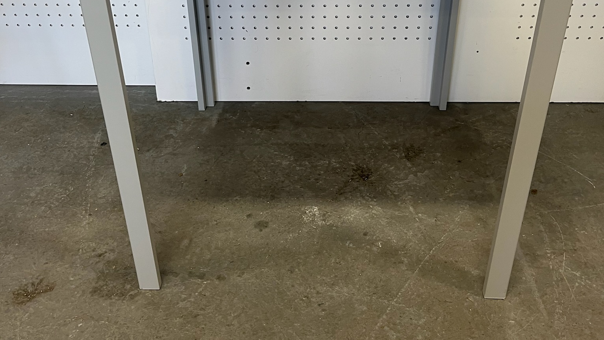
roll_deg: +1.8
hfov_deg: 52.8
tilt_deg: -28.5
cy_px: 57
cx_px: 303
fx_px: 609
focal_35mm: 38
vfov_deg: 30.3
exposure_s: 1/50
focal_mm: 5.1
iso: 64
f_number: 1.6
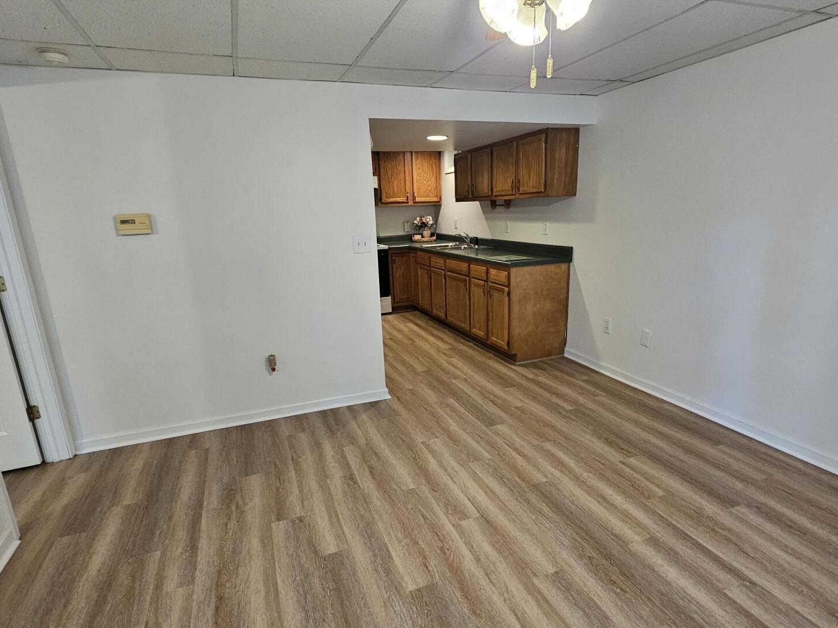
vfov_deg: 71.4
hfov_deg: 87.7
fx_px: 436
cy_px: 342
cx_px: 429
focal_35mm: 18
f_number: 2.2
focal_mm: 2.2
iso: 200
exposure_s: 1/60
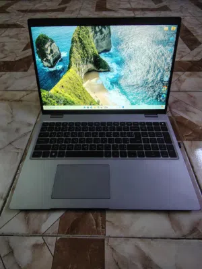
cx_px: 101
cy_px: 134
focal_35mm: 17
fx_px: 132
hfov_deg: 74.7
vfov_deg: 91.0
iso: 373
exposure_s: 1/33.3
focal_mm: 1.43
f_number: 2.2
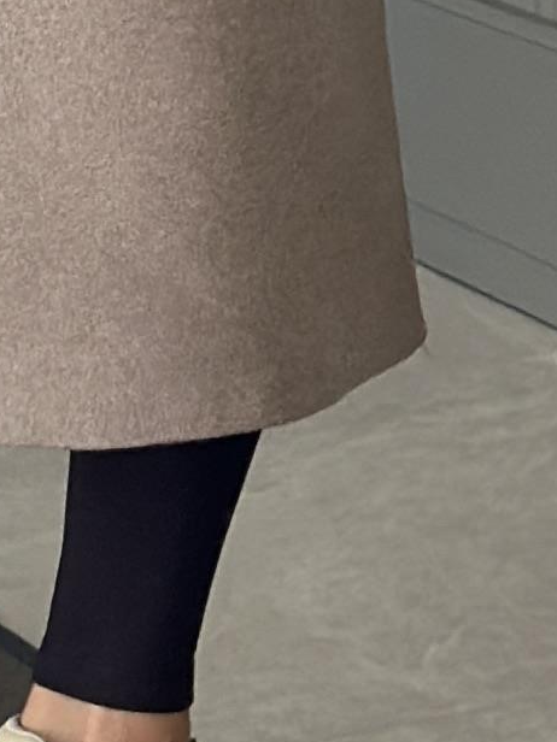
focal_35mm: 314
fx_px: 6737
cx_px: -198
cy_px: -589
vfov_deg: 6.2
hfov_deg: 4.7
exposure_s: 1/138
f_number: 1.78
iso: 125
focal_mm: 6.86
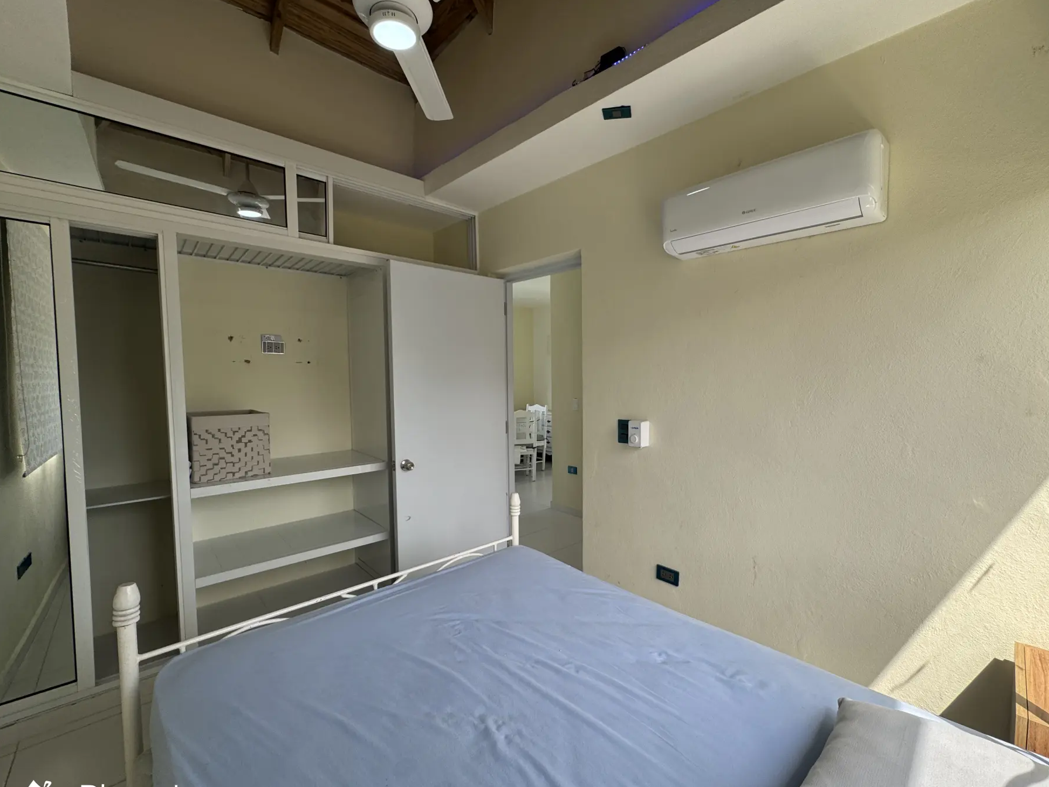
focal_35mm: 15
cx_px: 559
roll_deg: +0.7
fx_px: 455
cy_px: 402
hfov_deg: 98.0
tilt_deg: -3.8
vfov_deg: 81.7
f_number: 2.2
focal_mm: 2.22
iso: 40
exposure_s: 1/241
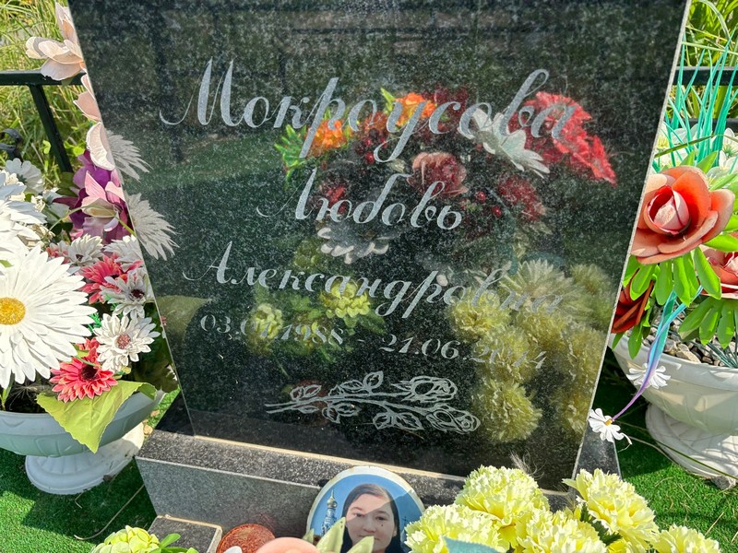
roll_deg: +2.3
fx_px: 554
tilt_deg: -36.8
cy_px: 276
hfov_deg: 67.3
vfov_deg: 53.1
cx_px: 369
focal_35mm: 26
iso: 50
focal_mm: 5.96
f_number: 1.6
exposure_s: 1/858
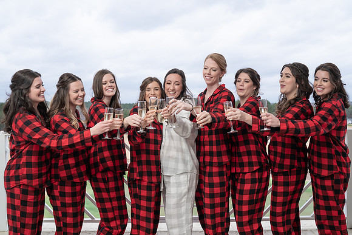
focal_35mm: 37
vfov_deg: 36.1
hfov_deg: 52.0
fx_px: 361
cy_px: 112
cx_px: 179
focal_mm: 35
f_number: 4
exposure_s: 1/250
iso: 100
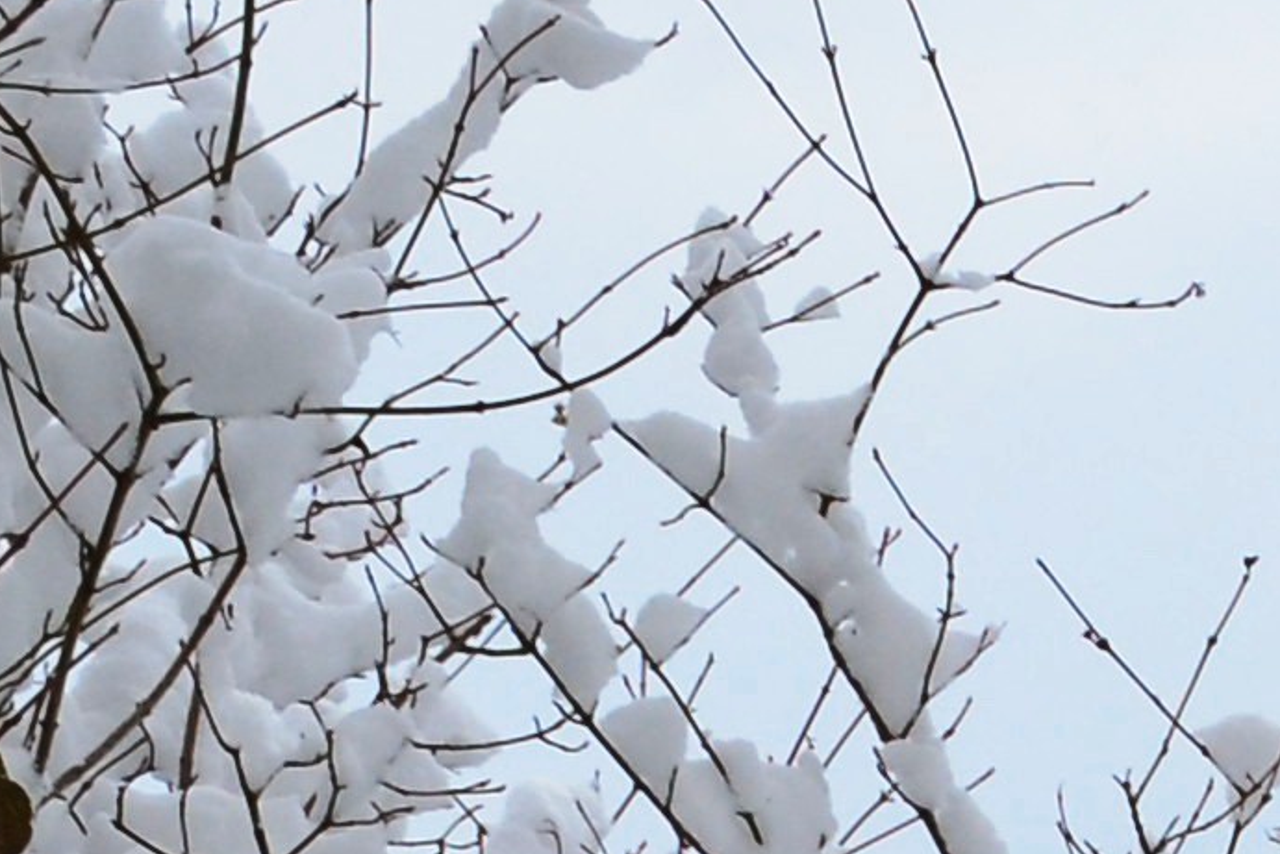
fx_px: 7112
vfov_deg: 6.5
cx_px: 2595
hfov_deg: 9.6
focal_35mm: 200
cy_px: 2147
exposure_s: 1/200
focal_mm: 20
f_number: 10
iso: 400
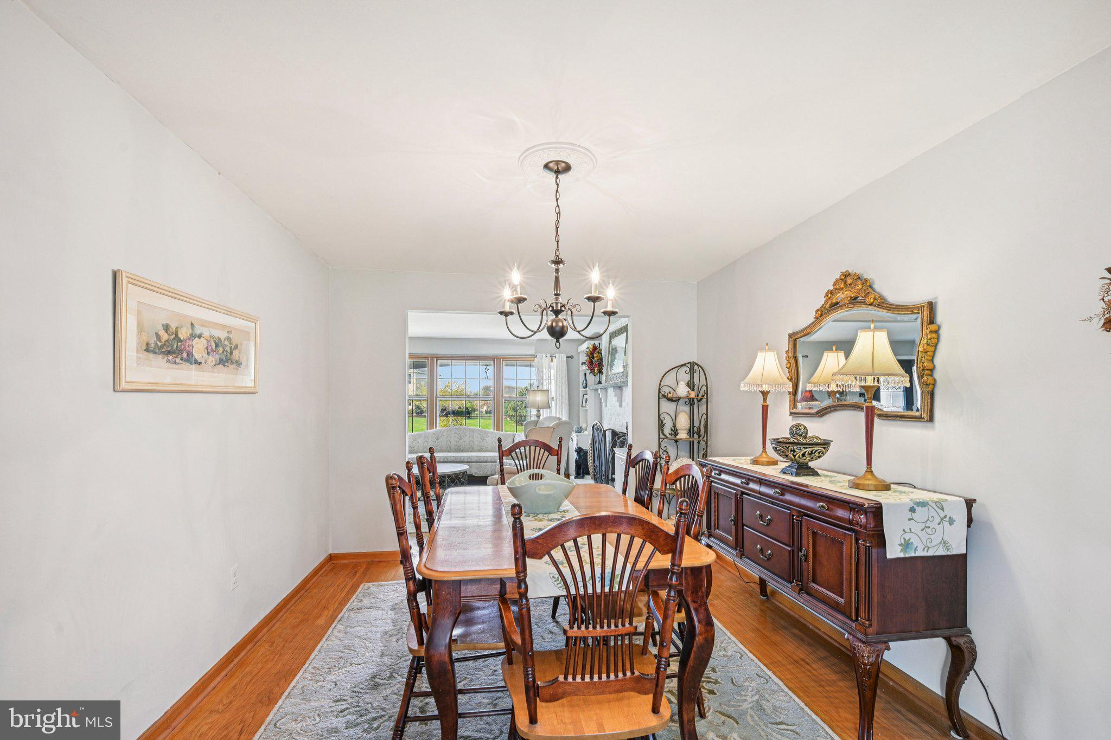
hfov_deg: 96.7
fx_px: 494
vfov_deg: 73.7
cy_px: 370
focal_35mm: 16
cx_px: 556
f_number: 8
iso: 400
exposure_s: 1/50
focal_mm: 16
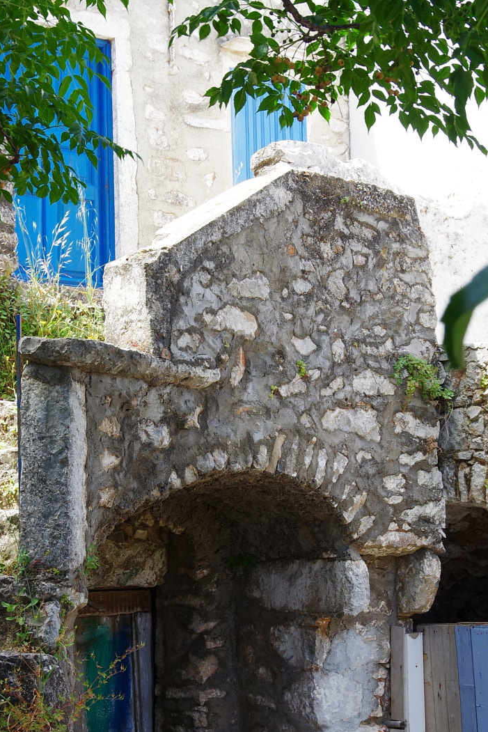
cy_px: 373
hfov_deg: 19.2
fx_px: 1438
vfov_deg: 28.5
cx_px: 174
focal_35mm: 71
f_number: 8
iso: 250
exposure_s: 1/80
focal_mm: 31
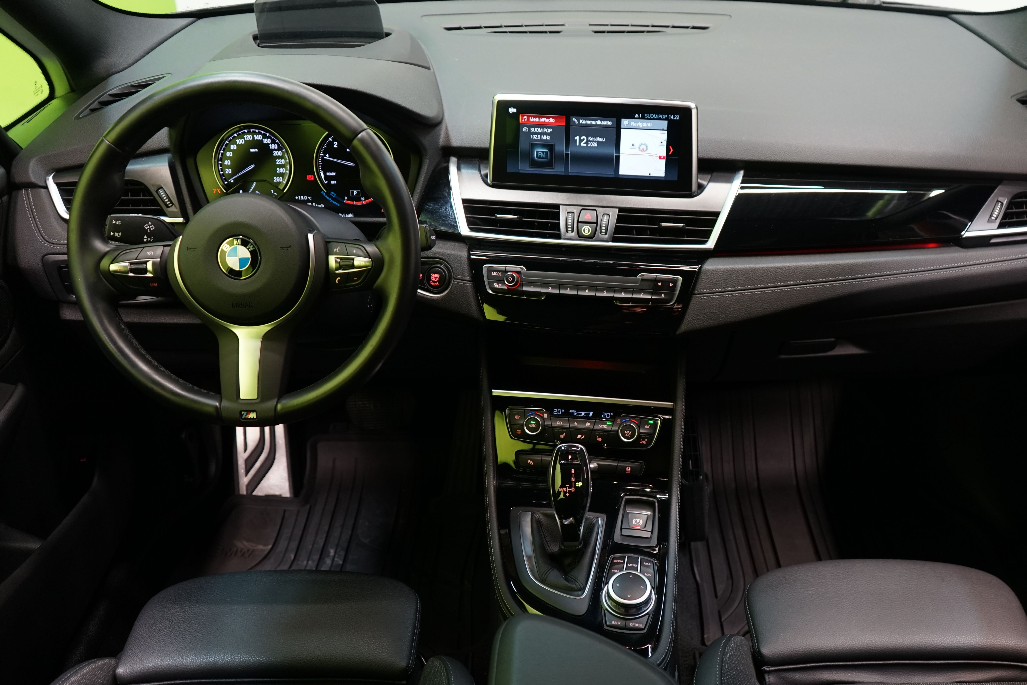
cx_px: 594
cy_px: 392
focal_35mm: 34
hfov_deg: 55.5
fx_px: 970
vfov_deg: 38.8
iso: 800
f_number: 3.5
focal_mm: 29
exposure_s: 1/30
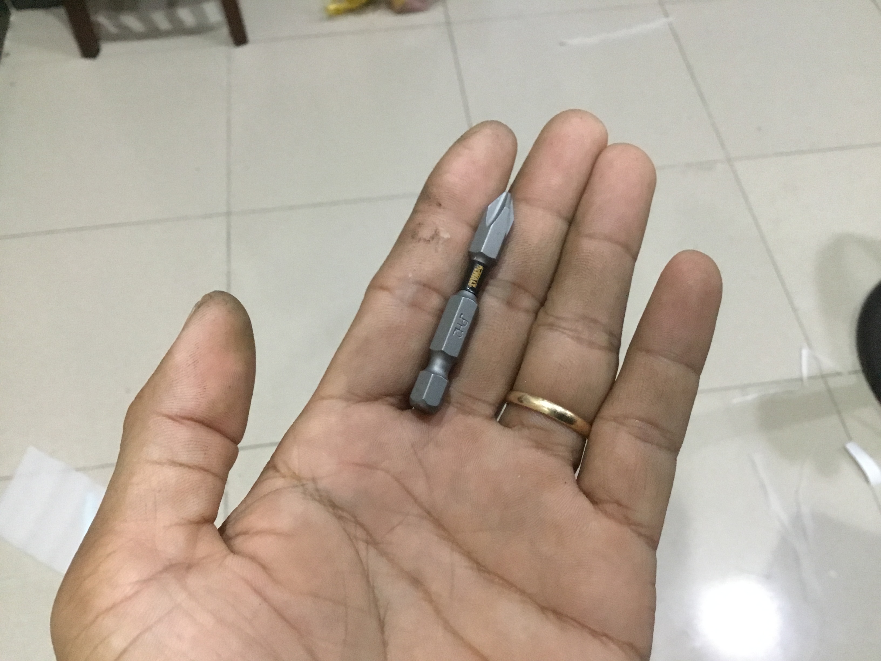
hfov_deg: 58.4
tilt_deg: -57.7
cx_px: 440
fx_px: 789
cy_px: 330
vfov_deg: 45.4
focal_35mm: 31
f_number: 2.4
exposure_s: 1/17
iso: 250
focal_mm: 3.3
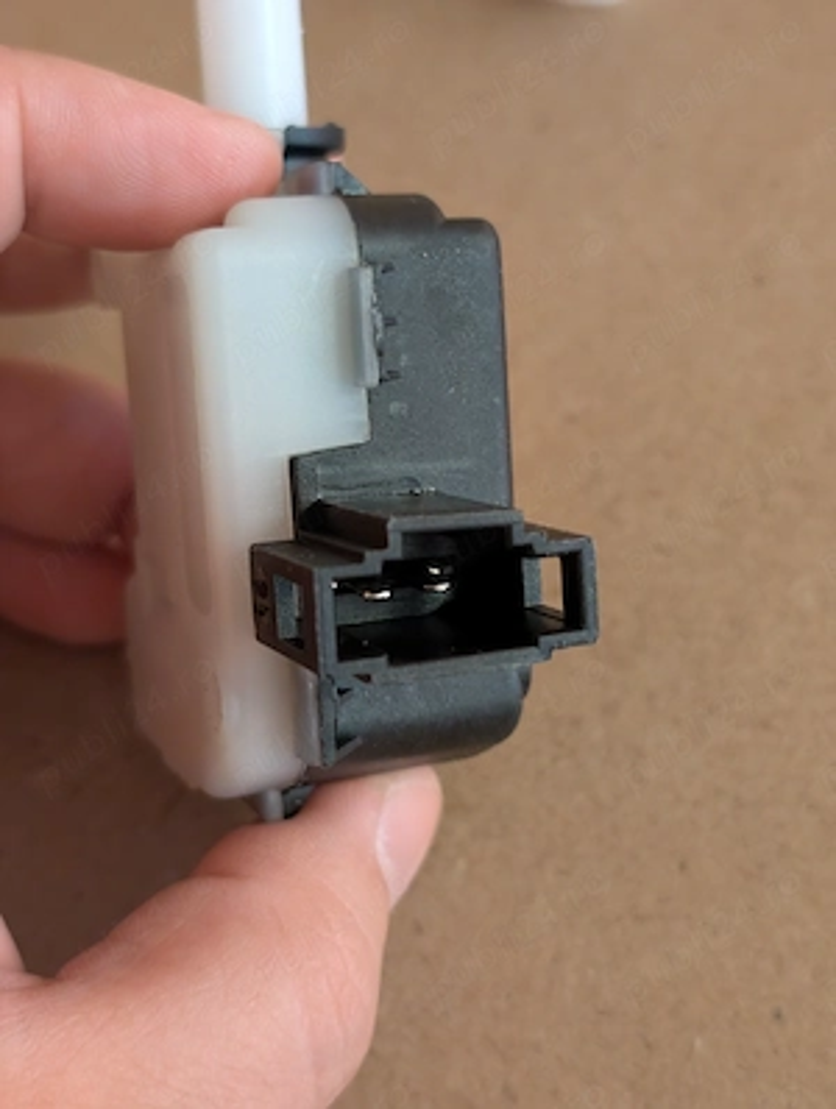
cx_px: 418
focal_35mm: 49
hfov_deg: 29.8
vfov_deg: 38.8
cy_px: 554
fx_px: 1573
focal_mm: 6.9
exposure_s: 1/33.3
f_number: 1.68
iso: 697
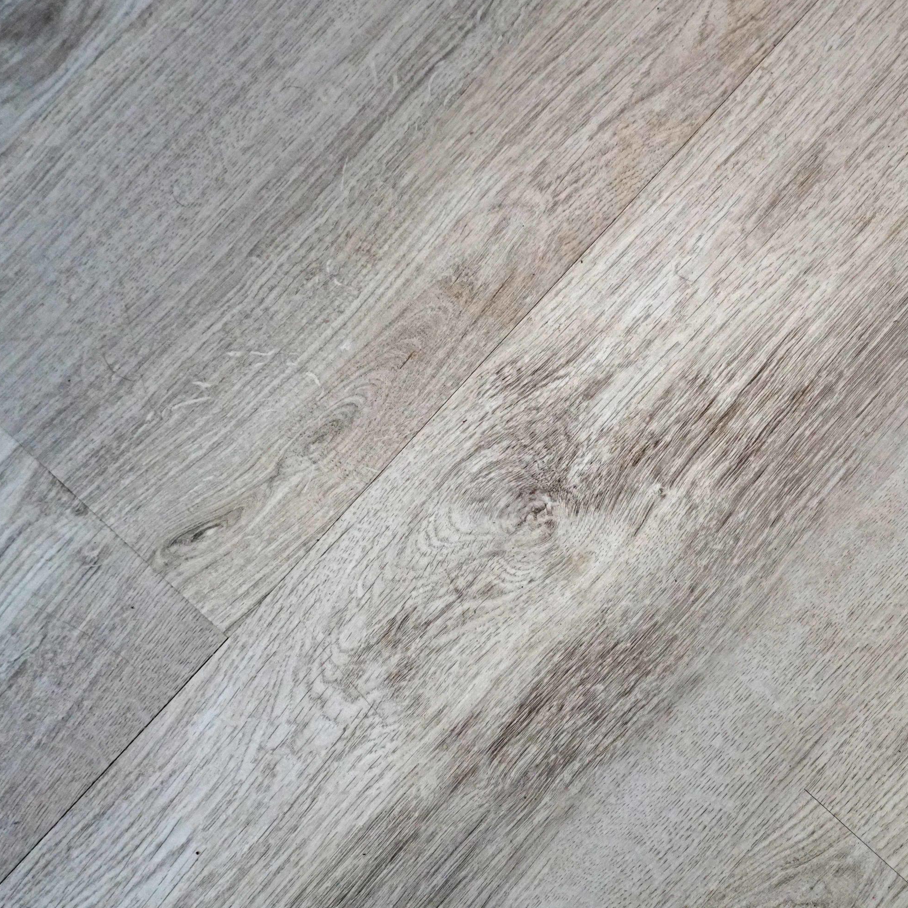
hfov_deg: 37.0
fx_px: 1325
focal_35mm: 45
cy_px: 452
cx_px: 674
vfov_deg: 37.8
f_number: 4
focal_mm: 23
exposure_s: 1/160
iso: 3200
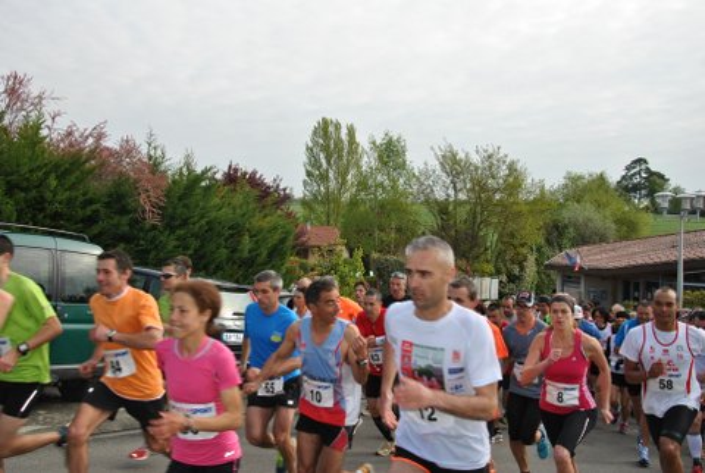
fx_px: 647
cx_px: 352
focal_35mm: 33
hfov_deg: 57.1
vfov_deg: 40.1
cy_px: 236
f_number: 7.1
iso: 100
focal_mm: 22
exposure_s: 1/200
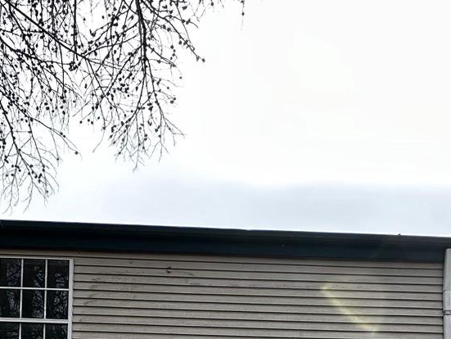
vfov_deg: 21.5
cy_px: 559
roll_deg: -0.7
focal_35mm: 52
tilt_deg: +4.4
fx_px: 678
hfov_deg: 36.3
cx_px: 141
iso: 40
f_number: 2.2
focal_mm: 2.22
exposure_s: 1/287
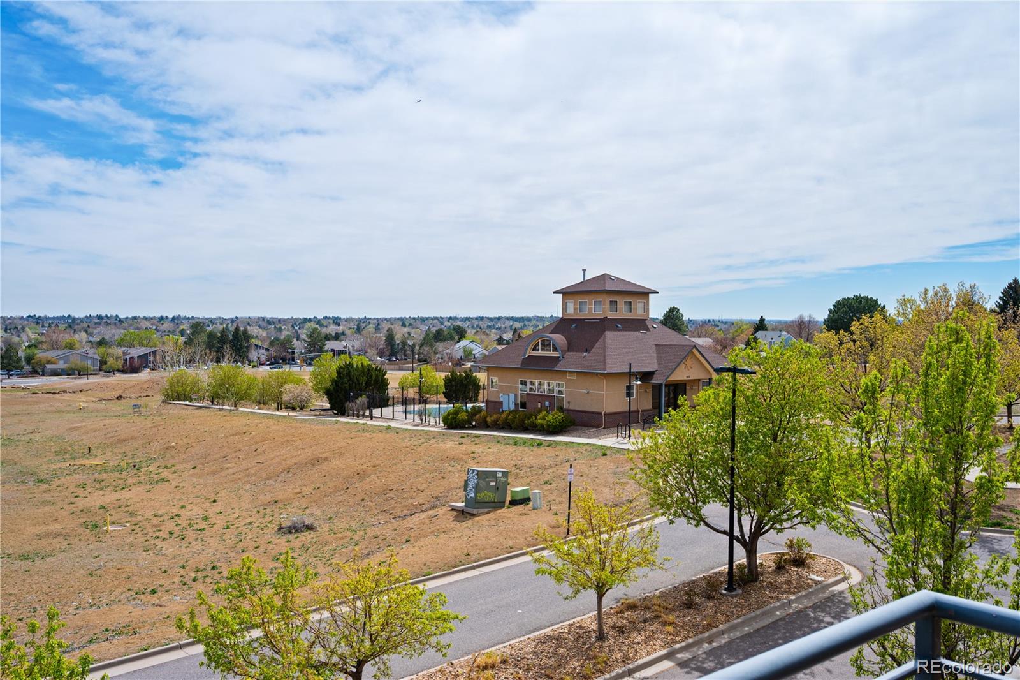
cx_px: 510
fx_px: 850
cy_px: 340
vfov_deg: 43.6
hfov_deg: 61.9
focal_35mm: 30
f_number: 8
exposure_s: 1/1000
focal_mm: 30
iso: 400
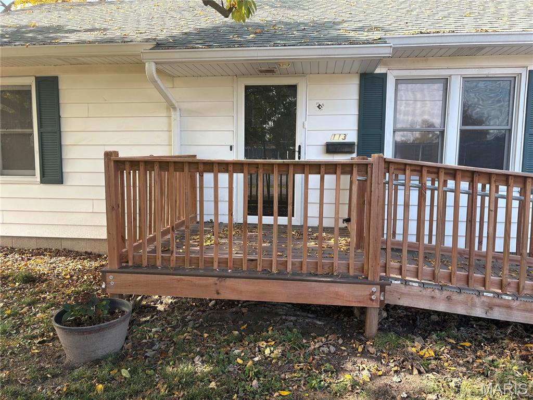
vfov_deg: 53.1
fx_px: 400
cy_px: 200
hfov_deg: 67.3
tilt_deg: -5.2
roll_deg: -0.3
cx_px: 266
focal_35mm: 26
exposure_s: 1/233
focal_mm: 5.96
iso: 40
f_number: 1.6
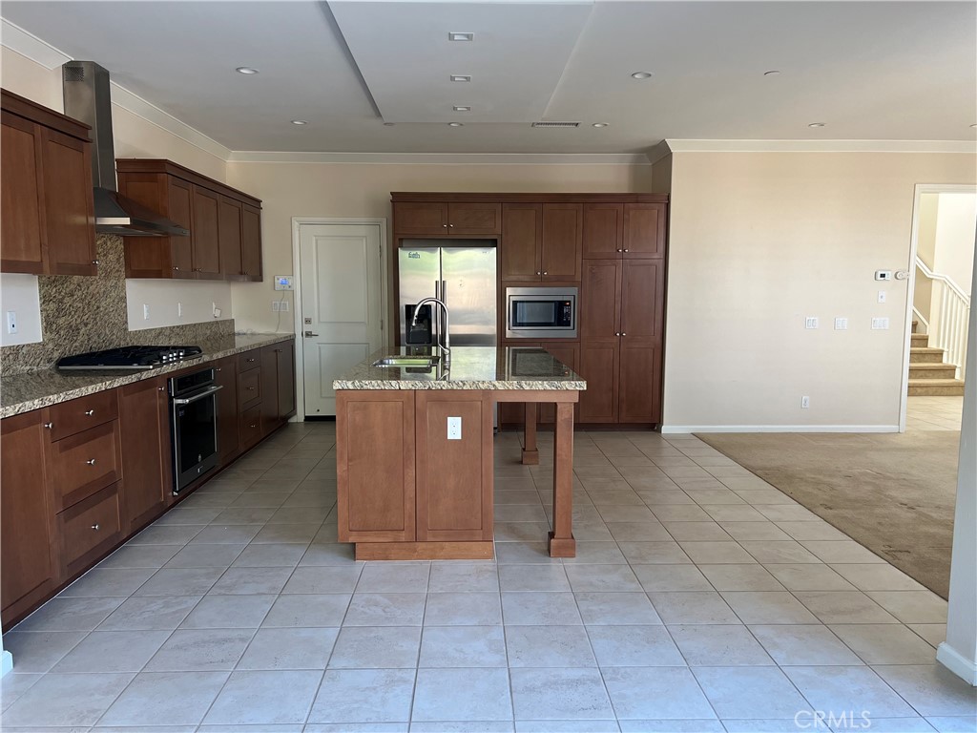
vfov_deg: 53.1
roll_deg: +0.4
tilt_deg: -6.2
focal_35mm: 26
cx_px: 488
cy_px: 366
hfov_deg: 67.3
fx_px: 734
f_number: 1.5
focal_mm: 5.7
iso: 100
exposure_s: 1/121
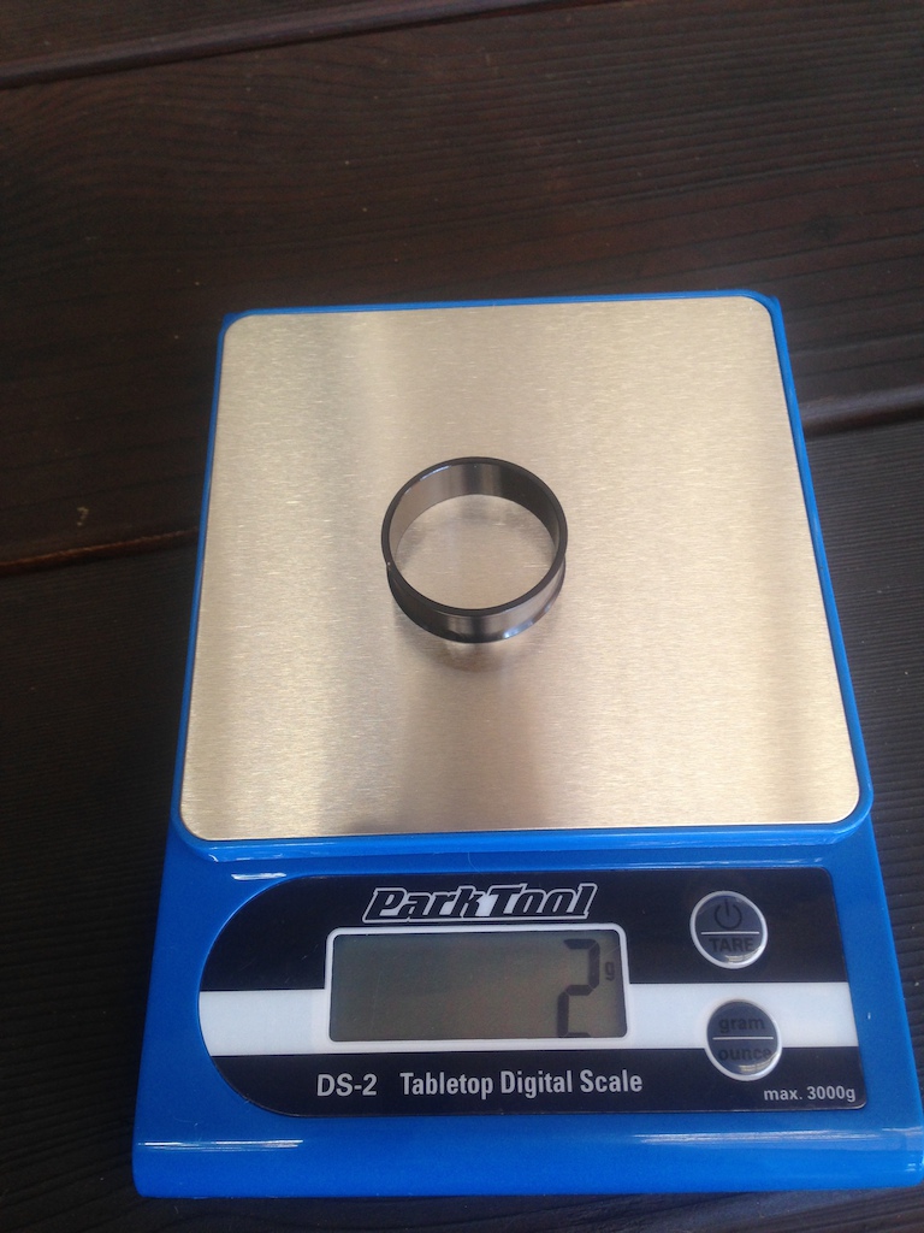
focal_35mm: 33
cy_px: 616
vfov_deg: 55.4
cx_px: 462
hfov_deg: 42.9
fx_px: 1174
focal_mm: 4.12
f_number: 2.4
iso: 50
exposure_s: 1/30
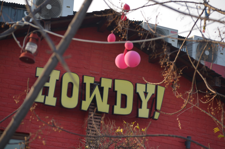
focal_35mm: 153
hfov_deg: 13.4
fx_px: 954
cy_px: 74
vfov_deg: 8.9
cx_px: 112
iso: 100
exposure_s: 1/125
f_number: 4.5
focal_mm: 102
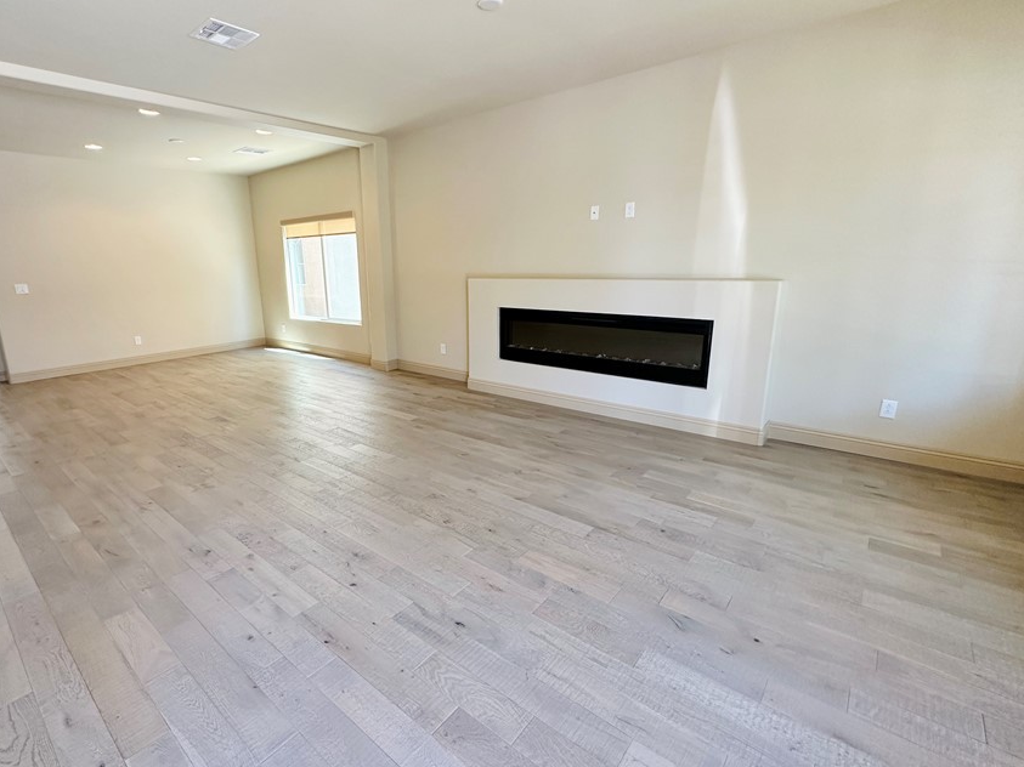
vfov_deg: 74.7
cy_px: 379
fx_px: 503
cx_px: 442
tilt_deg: -12.8
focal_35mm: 17
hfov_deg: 90.5
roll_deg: +1.8
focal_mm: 2.22
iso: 250
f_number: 2.2
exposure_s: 1/120
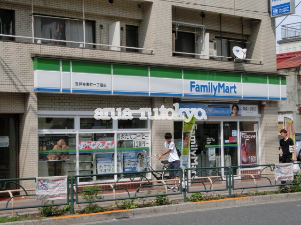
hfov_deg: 30.7
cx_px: 150
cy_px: 112
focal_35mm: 63
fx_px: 548
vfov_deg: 23.3
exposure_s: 1/640
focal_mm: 11.17
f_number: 4.6
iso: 80
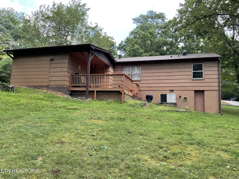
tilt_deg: +6.6
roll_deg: -2.2
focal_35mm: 29
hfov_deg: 61.7
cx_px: 120
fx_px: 200
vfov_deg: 48.2
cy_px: 90
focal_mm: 3
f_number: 1.8
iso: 16
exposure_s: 1/120
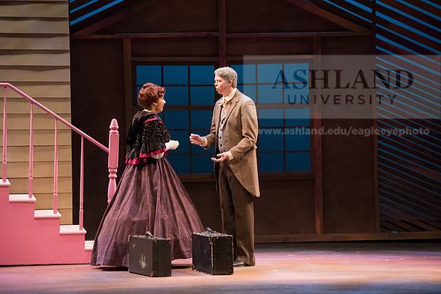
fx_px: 2328
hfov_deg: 10.8
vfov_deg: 7.2
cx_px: 220
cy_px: 147
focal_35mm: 190
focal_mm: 190
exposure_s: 1/400
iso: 5000
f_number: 4
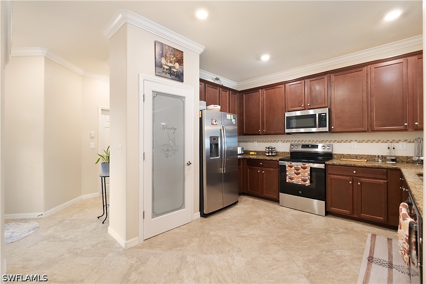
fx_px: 177
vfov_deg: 77.3
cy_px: 142
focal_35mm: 15
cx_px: 213
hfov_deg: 100.4
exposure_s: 1/20
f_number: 4
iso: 1250
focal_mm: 10
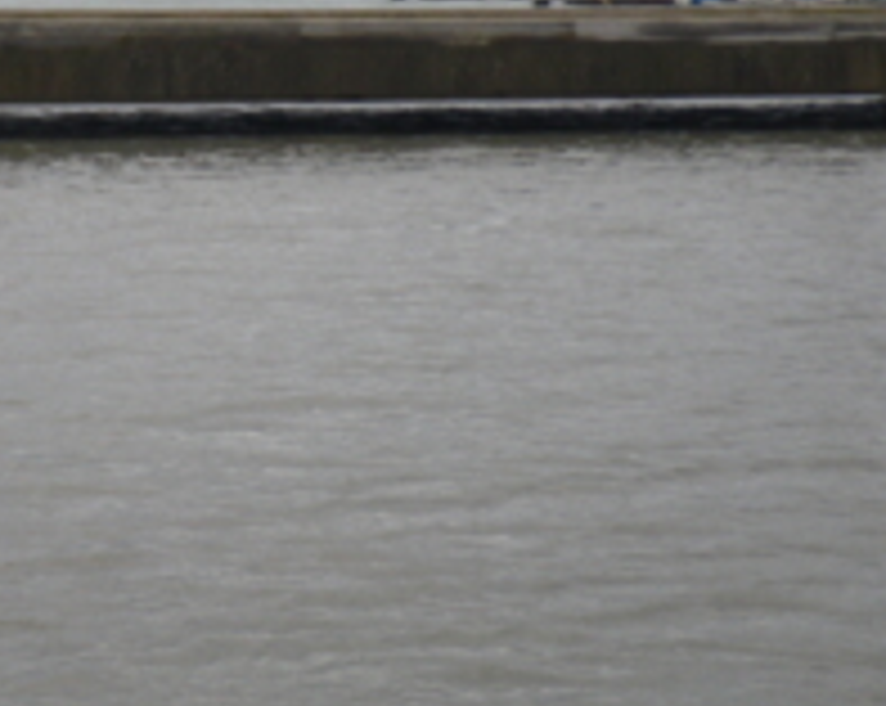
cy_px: 108
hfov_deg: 15.6
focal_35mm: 123
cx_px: 207
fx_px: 3221
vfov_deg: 12.4
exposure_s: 1/80
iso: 64
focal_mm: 11.1
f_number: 4.6
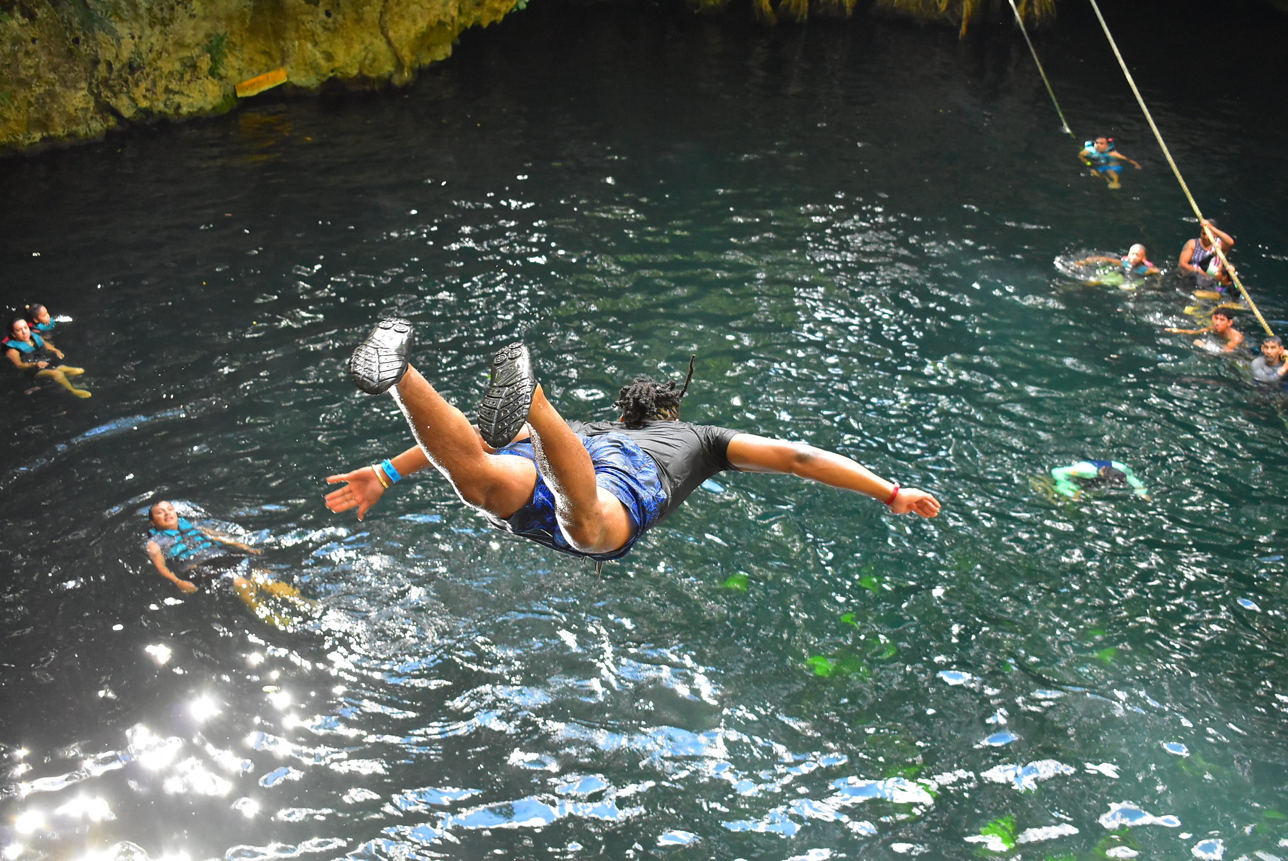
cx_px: 644
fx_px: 1557
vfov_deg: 30.9
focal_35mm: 44
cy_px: 430
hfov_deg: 44.9
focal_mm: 29
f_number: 4.2
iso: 3200
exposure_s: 1/500
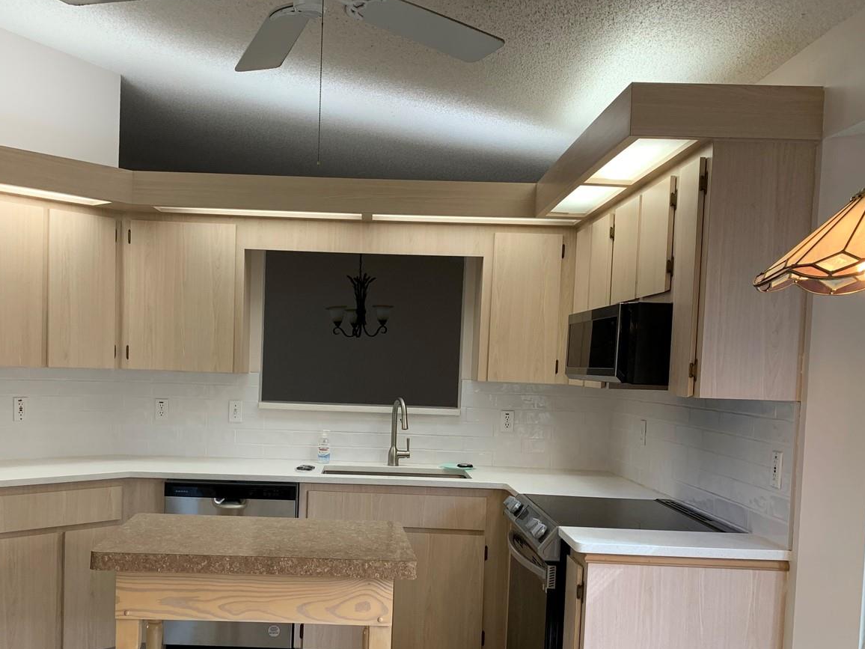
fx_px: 900
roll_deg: -2.3
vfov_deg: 39.3
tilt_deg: -3.0
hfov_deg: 51.1
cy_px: 418
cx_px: 353
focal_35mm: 36
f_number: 1.8
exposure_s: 1/60
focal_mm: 4.25
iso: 64
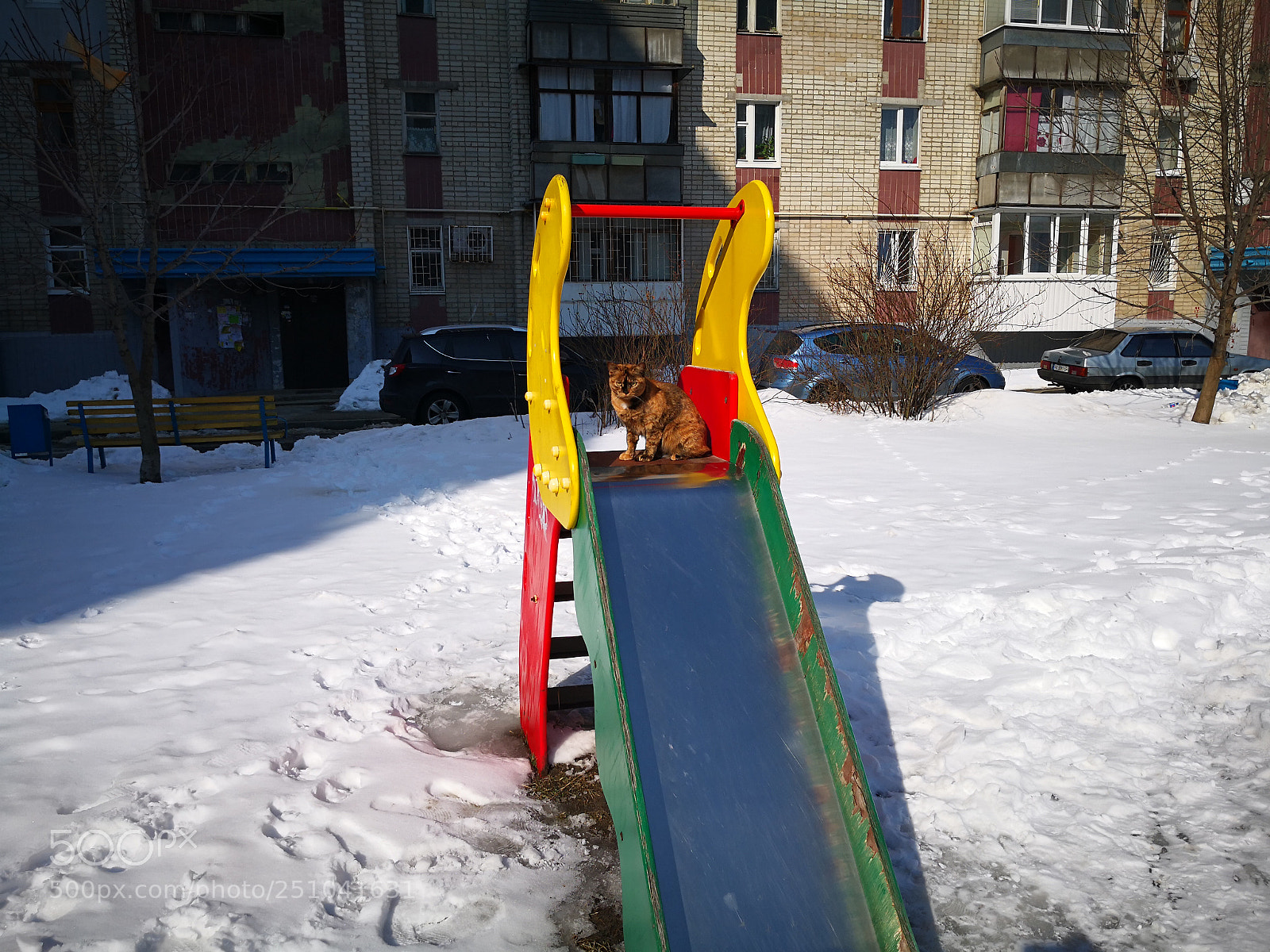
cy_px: 476
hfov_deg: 65.3
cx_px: 635
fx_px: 991
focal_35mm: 27
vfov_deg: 51.4
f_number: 1.6
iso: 50
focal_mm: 3.95
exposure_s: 1/3546
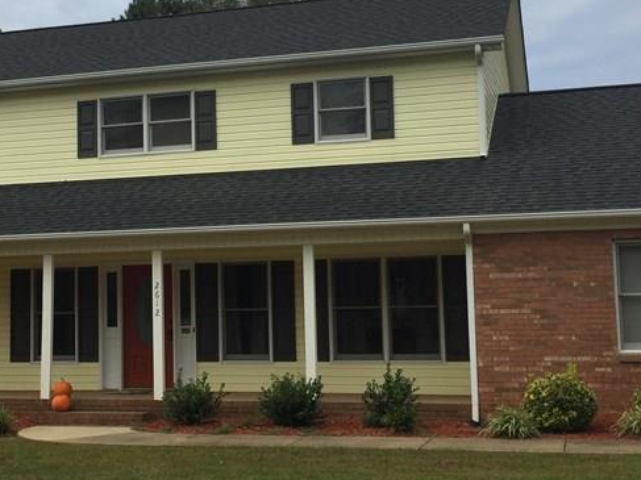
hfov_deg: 31.3
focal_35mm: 61
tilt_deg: +7.1
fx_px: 1129
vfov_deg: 24.0
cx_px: 184
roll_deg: -0.4
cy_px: 203
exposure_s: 1/775
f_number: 2.2
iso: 32
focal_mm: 4.15
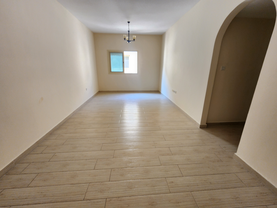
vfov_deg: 89.9
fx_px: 104
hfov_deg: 106.2
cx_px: 138
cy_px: 104
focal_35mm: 13
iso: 160
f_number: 2.2
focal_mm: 2.2
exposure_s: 1/60
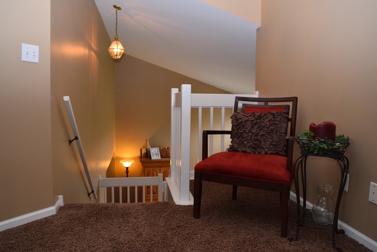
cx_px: 188
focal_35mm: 27
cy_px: 126
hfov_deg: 67.4
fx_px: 283
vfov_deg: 48.0
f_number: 5
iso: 800
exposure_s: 1/100
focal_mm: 18
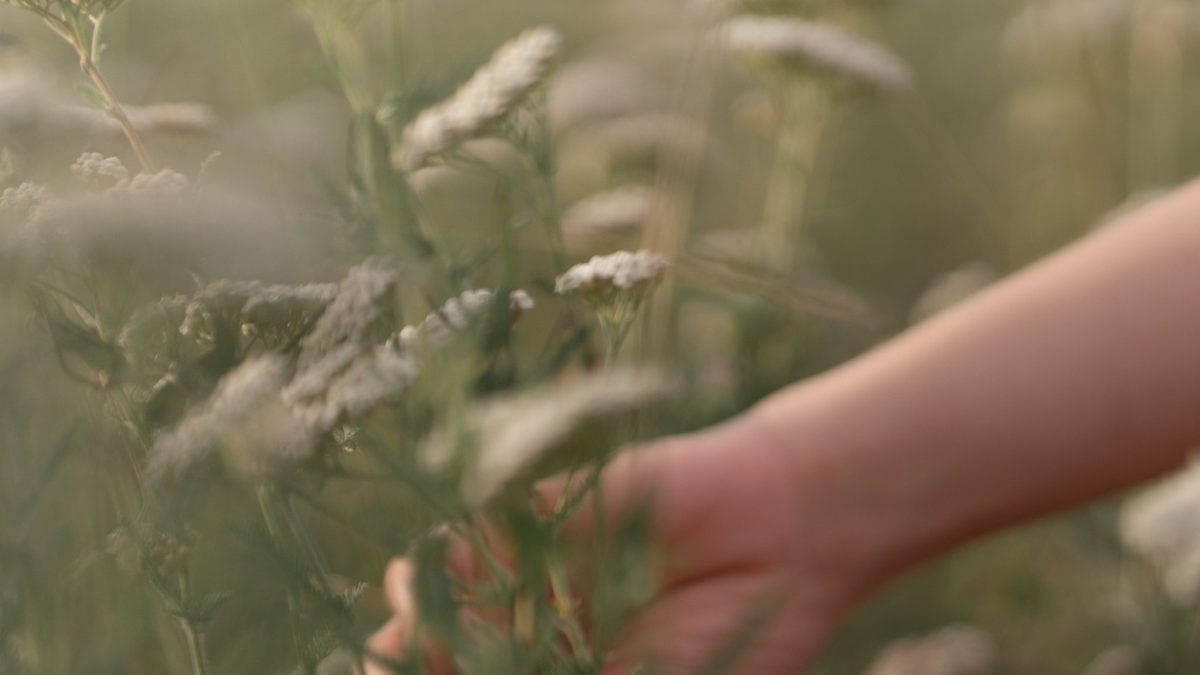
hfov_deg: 11.8
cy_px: 764
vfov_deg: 6.7
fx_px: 5760
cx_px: 1066
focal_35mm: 181
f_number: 1.4
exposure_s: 1/4000
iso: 100
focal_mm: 85
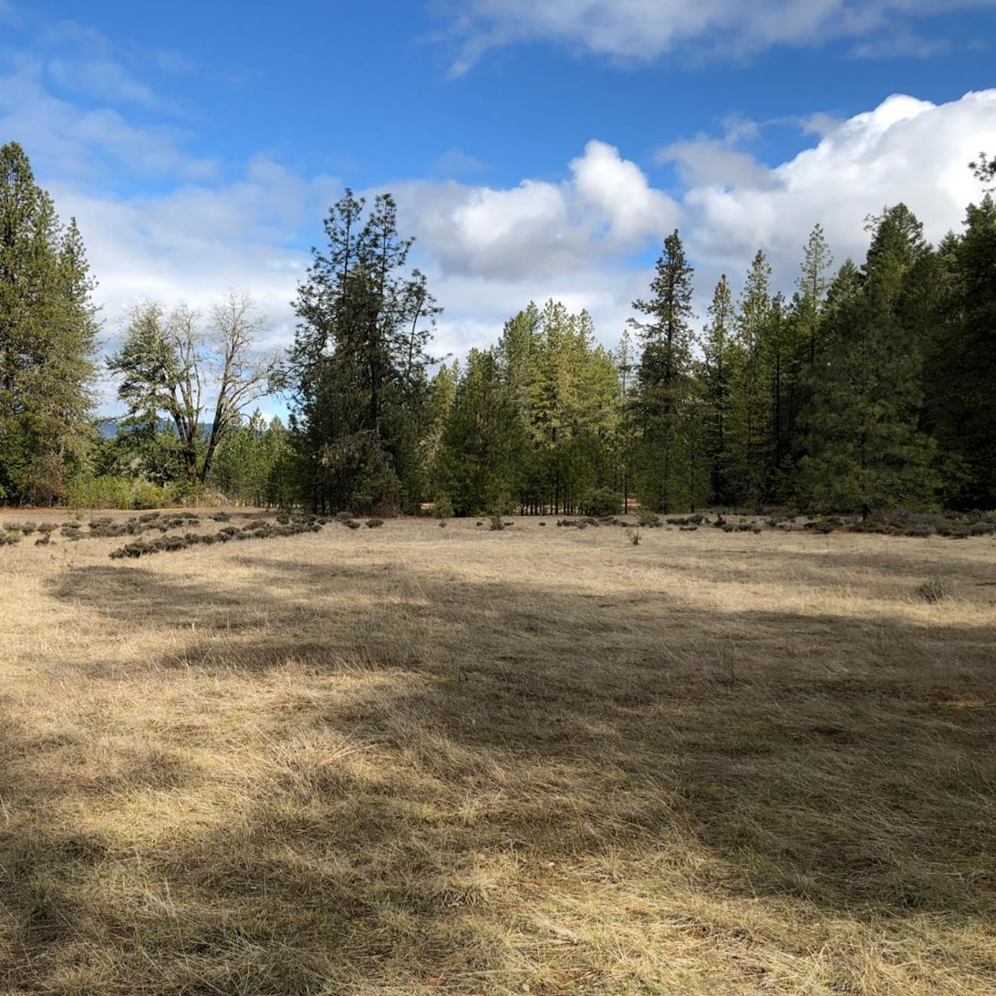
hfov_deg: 47.7
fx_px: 1107
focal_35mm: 34
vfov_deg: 48.4
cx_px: 337
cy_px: 507
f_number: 1.8
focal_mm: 3.99
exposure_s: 1/1656
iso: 20
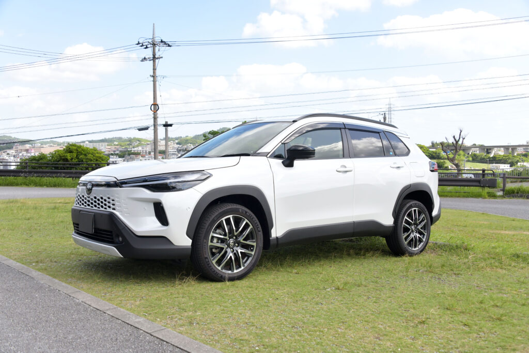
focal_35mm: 34
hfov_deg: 55.8
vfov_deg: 38.9
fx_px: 500
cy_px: 176
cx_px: 264
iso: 1000
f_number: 7.1
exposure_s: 1/1600
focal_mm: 34
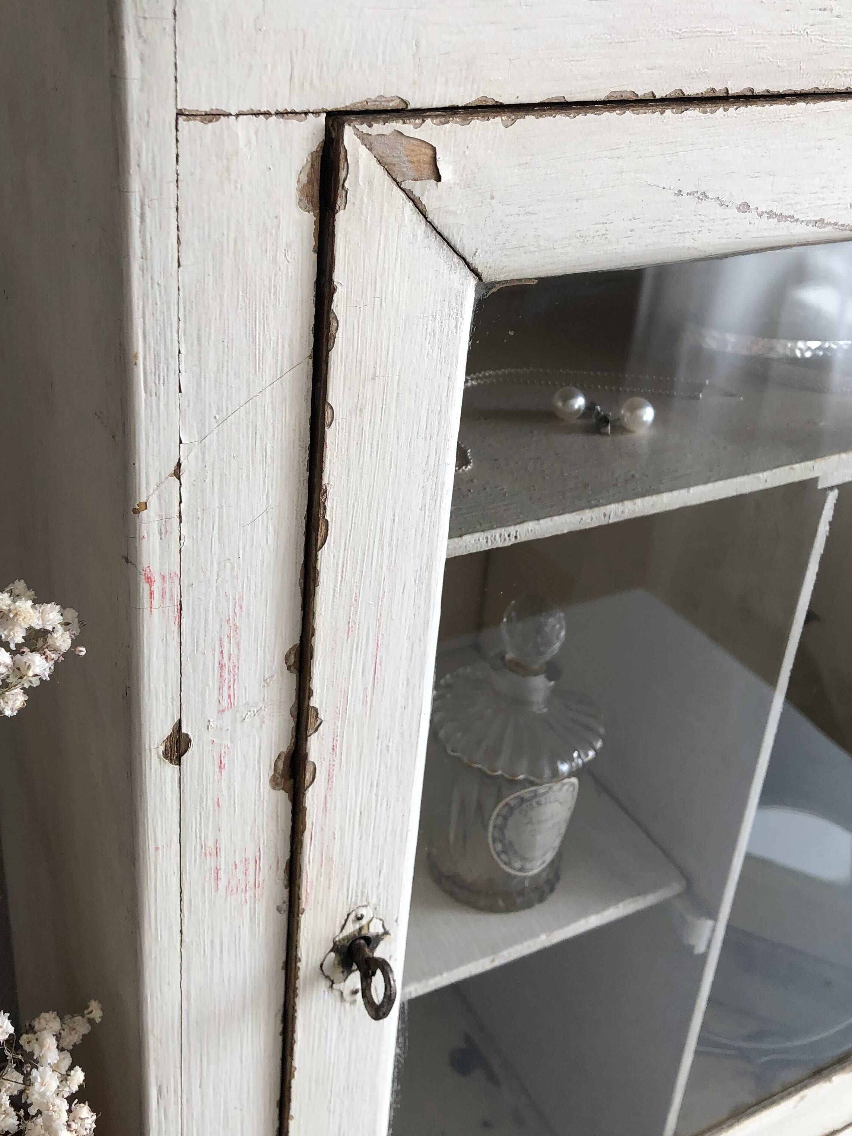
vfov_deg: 49.8
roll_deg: -3.0
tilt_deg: -26.4
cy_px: 446
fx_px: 1214
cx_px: 385
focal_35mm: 37
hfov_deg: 38.6
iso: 40
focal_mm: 3.99
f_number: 1.8
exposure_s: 1/120
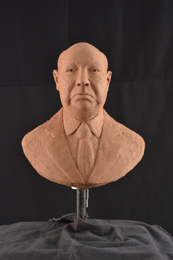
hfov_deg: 18.1
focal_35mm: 75
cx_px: 86
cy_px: 130
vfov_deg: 27.0
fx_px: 543
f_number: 8
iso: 2200
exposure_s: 1/30
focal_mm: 50
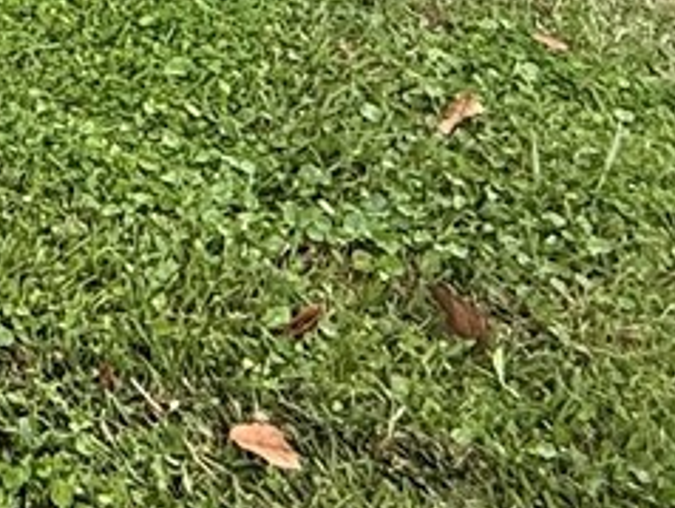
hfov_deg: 18.0
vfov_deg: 12.9
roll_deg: +1.4
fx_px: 1835
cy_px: -616
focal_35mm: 94
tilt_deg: -8.1
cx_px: -408
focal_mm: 2.22
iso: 64
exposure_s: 1/672
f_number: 2.2
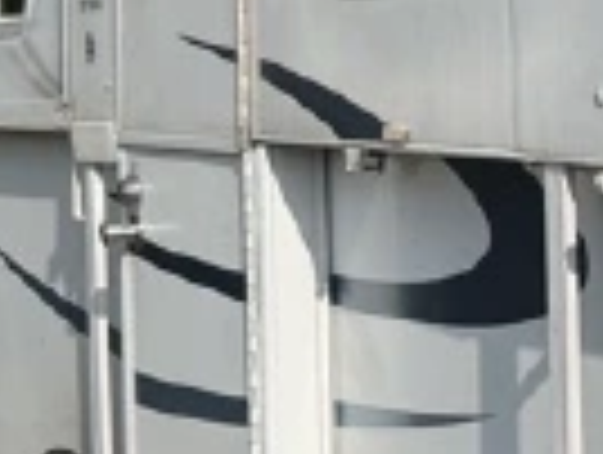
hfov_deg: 12.5
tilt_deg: -2.2
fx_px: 2495
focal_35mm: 143
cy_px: 85
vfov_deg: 10.4
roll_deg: -0.3
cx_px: 1094
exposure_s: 1/11905
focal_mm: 6.76
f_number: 1.78
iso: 80
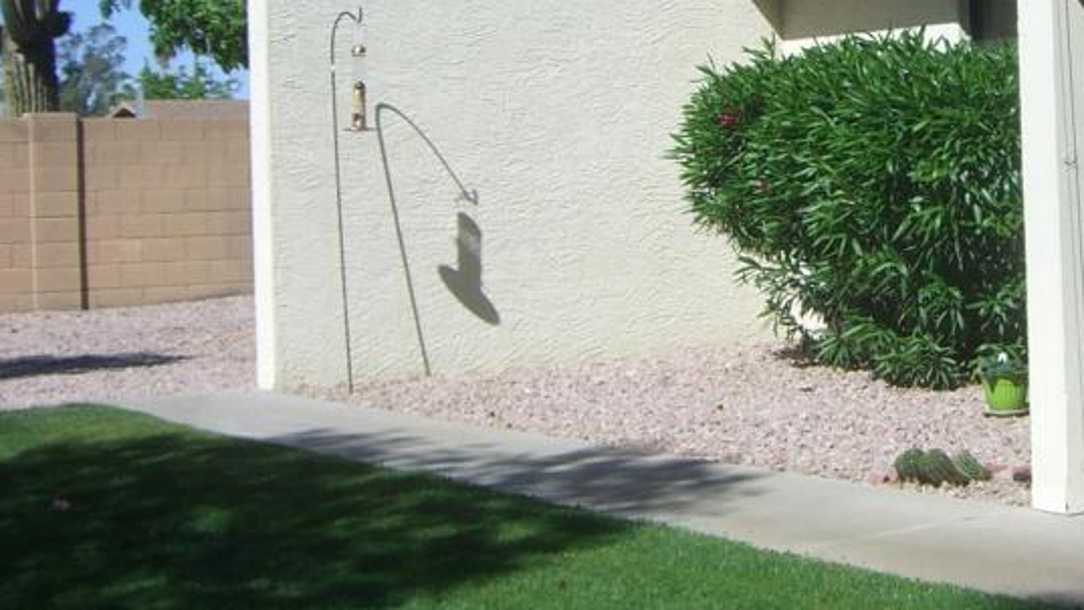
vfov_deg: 15.2
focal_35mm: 79
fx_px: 2271
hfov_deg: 26.0
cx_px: 965
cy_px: 93
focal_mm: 6.2
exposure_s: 1/800
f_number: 4.3
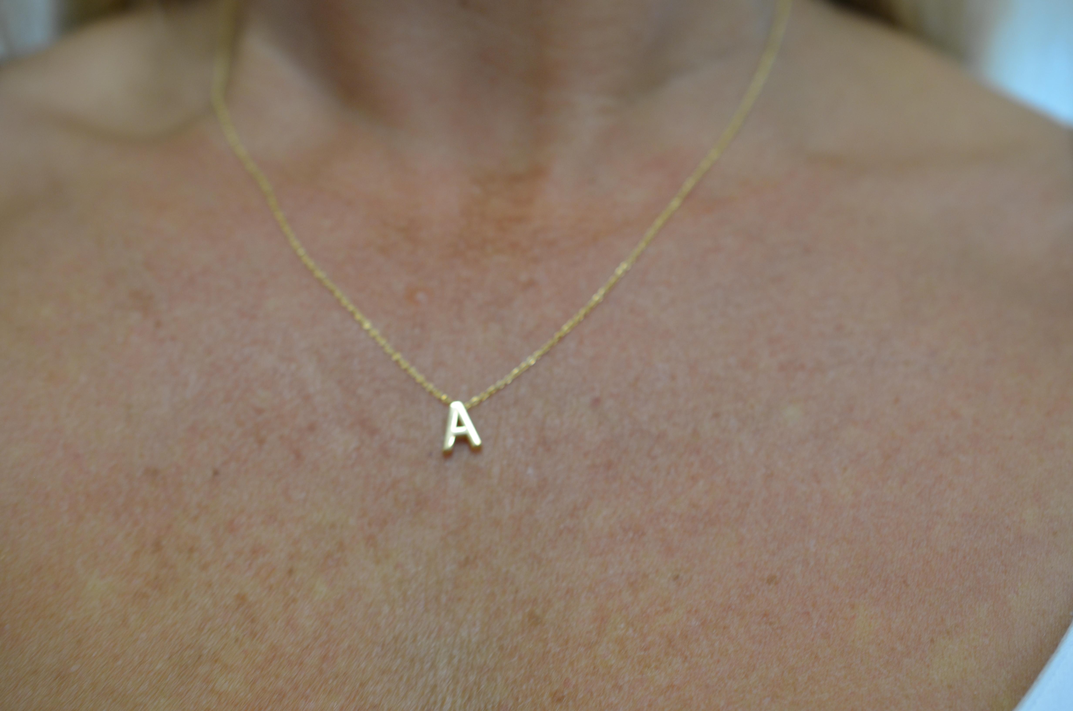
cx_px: 536
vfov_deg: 22.5
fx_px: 1785
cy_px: 356
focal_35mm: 60
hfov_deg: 33.5
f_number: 4
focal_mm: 40
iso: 450
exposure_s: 1/60
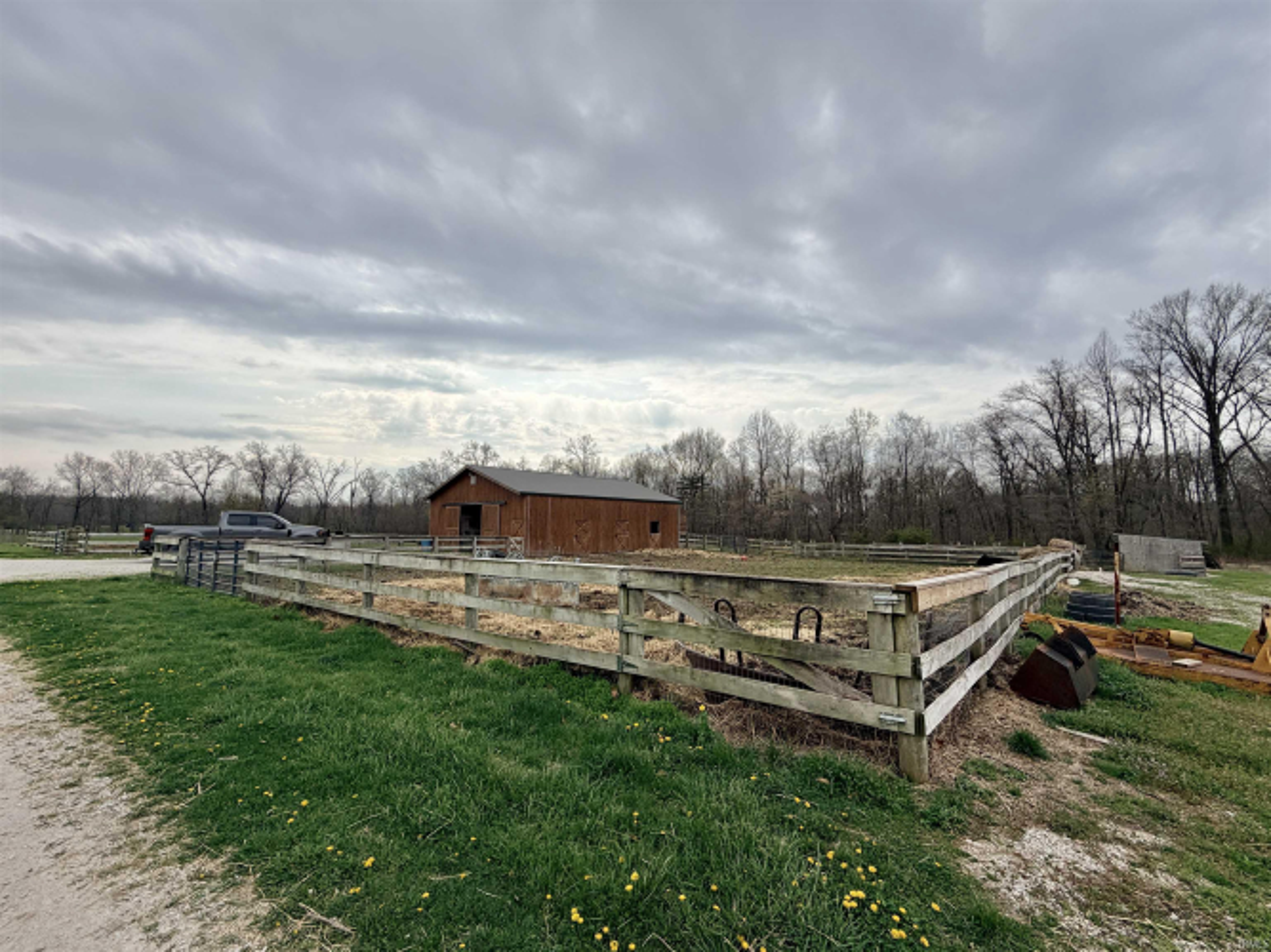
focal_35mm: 14
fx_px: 514
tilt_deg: +8.3
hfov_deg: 102.1
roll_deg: +1.0
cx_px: 636
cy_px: 476
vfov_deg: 85.7
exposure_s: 1/1050
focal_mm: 2.22
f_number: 2.2
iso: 20
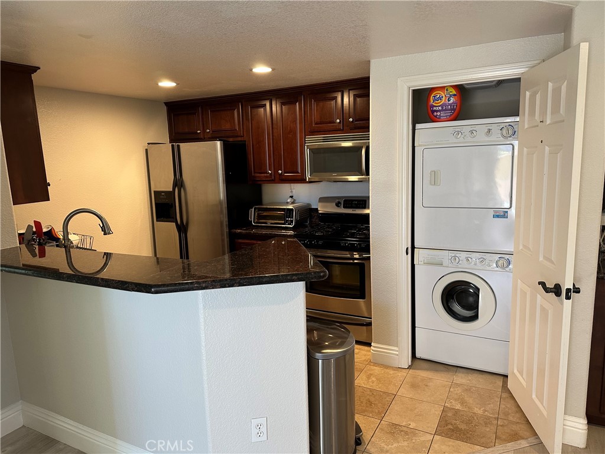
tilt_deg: -8.9
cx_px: 302
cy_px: 227
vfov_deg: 56.8
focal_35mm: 24
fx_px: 419
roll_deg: +1.8
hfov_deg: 71.6
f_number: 1.78
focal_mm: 6.86
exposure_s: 1/60
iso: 200
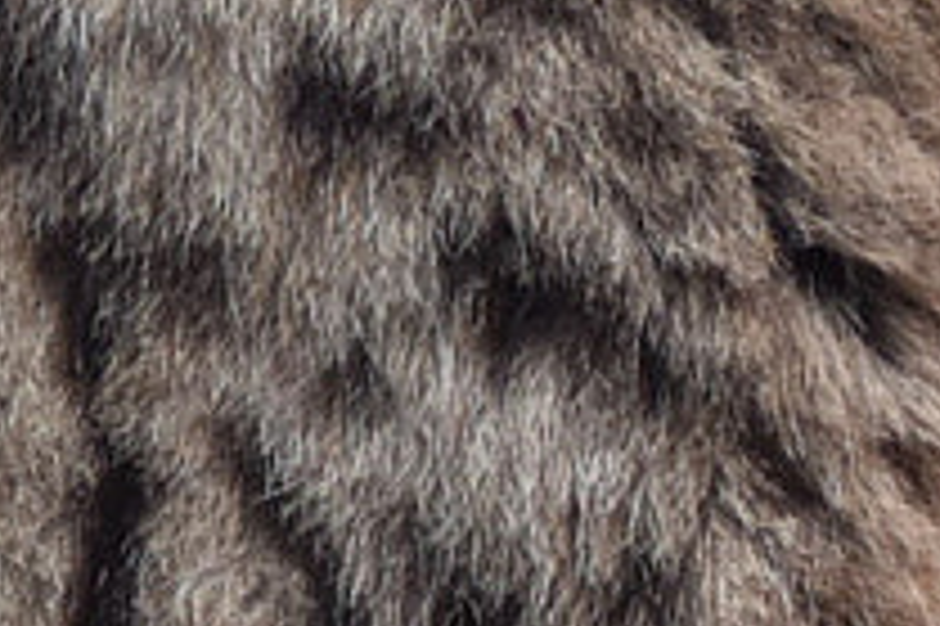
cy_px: -603
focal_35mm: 1402
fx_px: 36578
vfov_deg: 1.0
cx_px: 2118
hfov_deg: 1.5
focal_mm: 122
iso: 1250
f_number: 4.5
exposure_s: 1/640
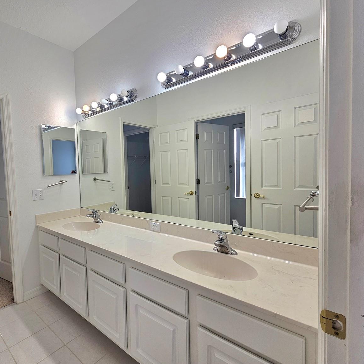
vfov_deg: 87.4
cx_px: 141
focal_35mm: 16
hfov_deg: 86.0
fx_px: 190
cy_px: 182
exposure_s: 1/120
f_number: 2.2
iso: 64
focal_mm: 2.2
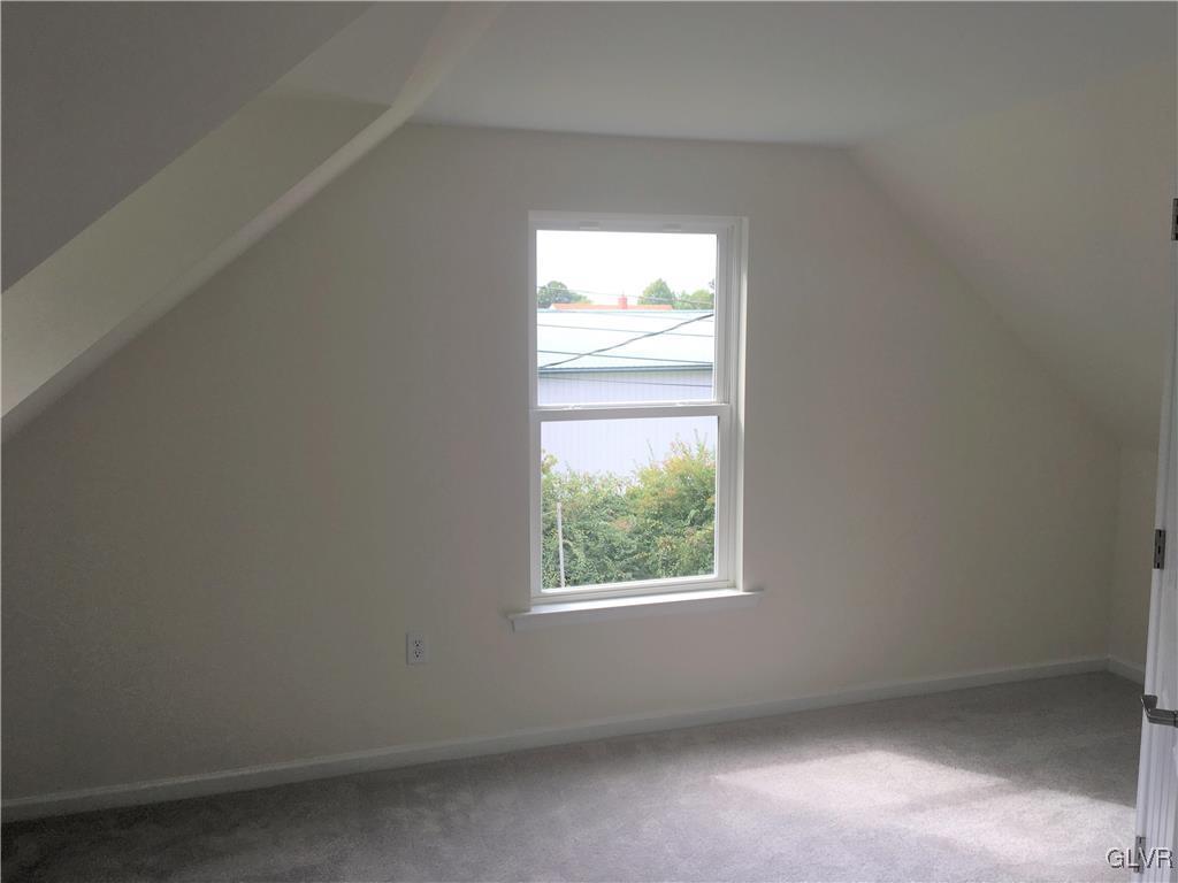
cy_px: 442
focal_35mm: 29
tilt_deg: -4.8
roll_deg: -0.5
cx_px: 589
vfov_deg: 48.2
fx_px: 987
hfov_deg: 61.7
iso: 25
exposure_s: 1/179
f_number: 2.2
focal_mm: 4.15
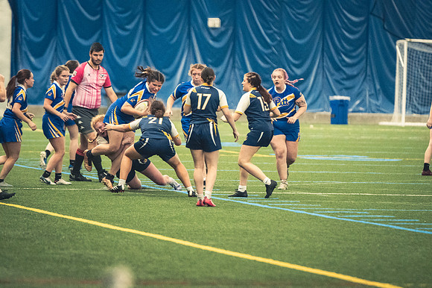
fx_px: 3598
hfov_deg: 6.9
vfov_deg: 4.6
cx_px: 216
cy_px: 144
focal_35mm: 300
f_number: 2.8
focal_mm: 200
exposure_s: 1/500
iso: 12800
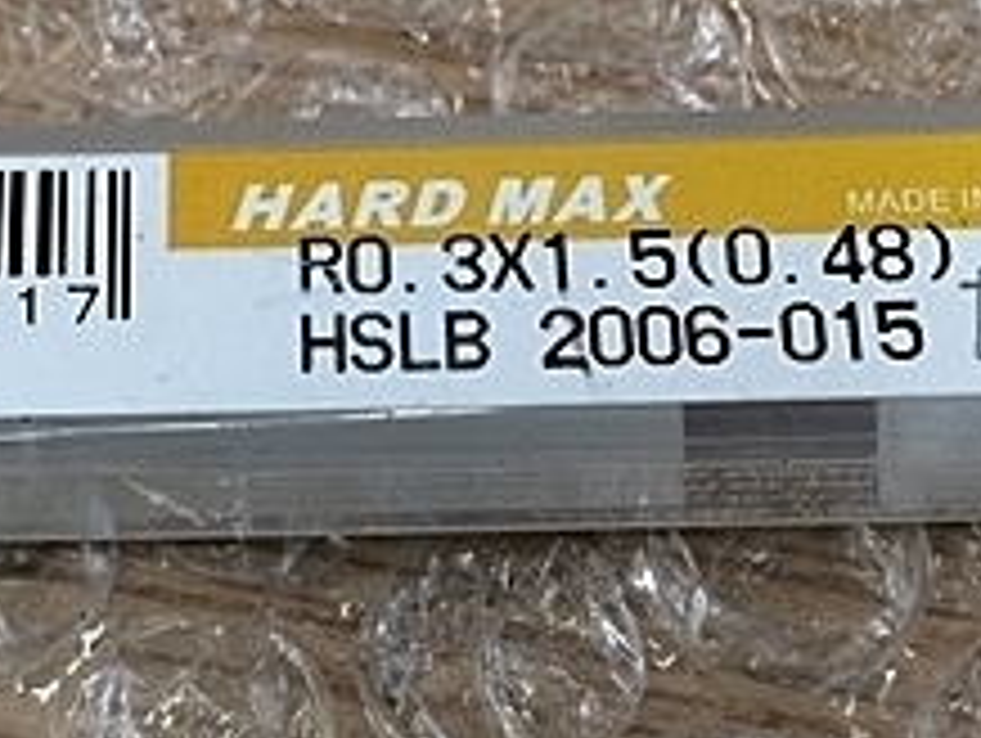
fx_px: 2412
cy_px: 279
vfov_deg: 17.4
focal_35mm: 85
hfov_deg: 22.9
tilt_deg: -68.5
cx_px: 360
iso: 40
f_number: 2.2
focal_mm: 4.15
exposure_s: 1/40
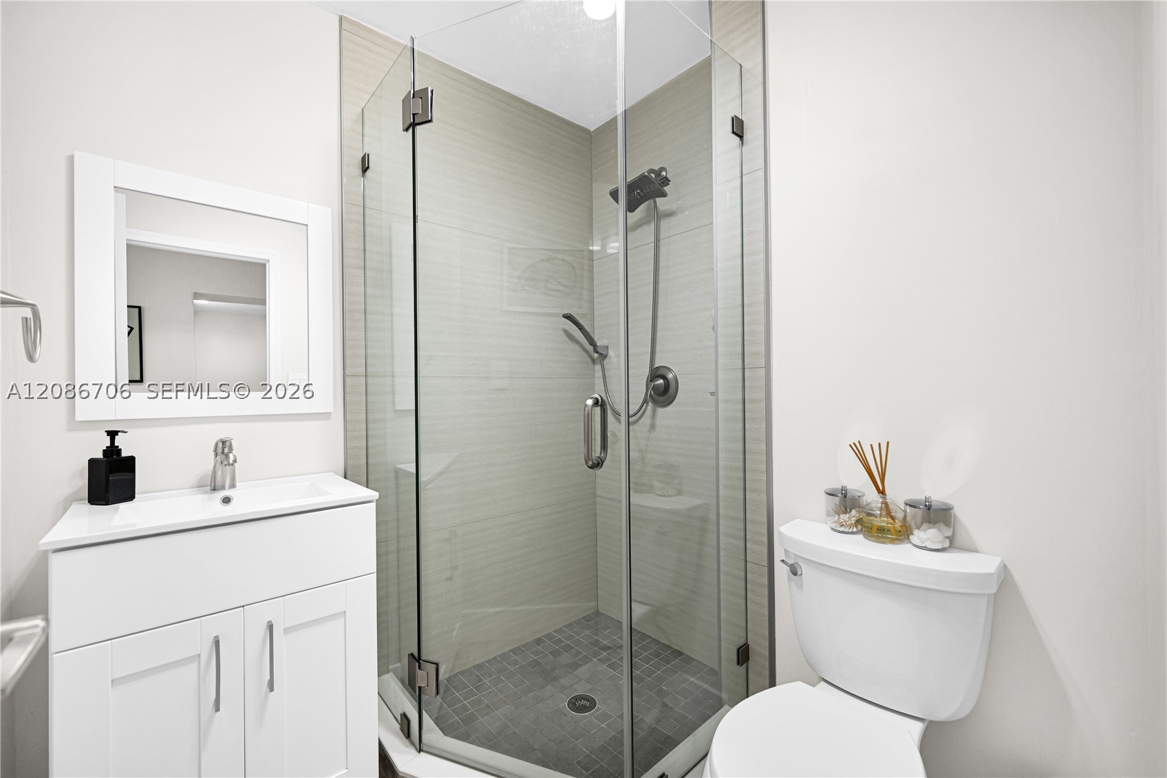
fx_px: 454
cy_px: 389
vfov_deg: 81.2
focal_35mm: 14
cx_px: 584
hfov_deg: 104.2
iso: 100
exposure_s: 1/30
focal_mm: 14
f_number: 4
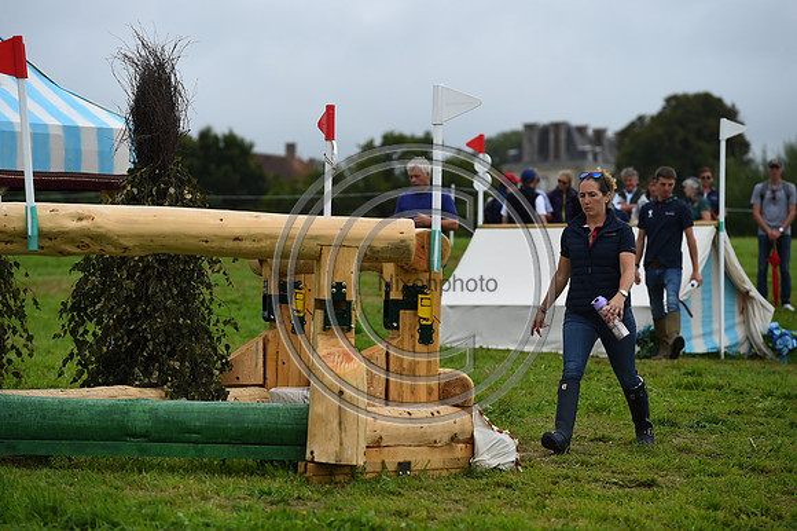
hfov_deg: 11.8
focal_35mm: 175
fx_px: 3872
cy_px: 266
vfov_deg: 7.8
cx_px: 398
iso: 180
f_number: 5
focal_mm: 175
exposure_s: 1/1000
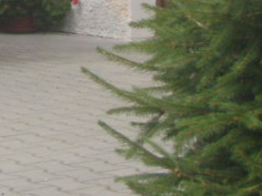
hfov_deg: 9.5
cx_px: -38
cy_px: -236
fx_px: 1559
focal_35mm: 206
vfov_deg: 6.9
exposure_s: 1/100
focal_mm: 6.7
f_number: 5.6
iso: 80
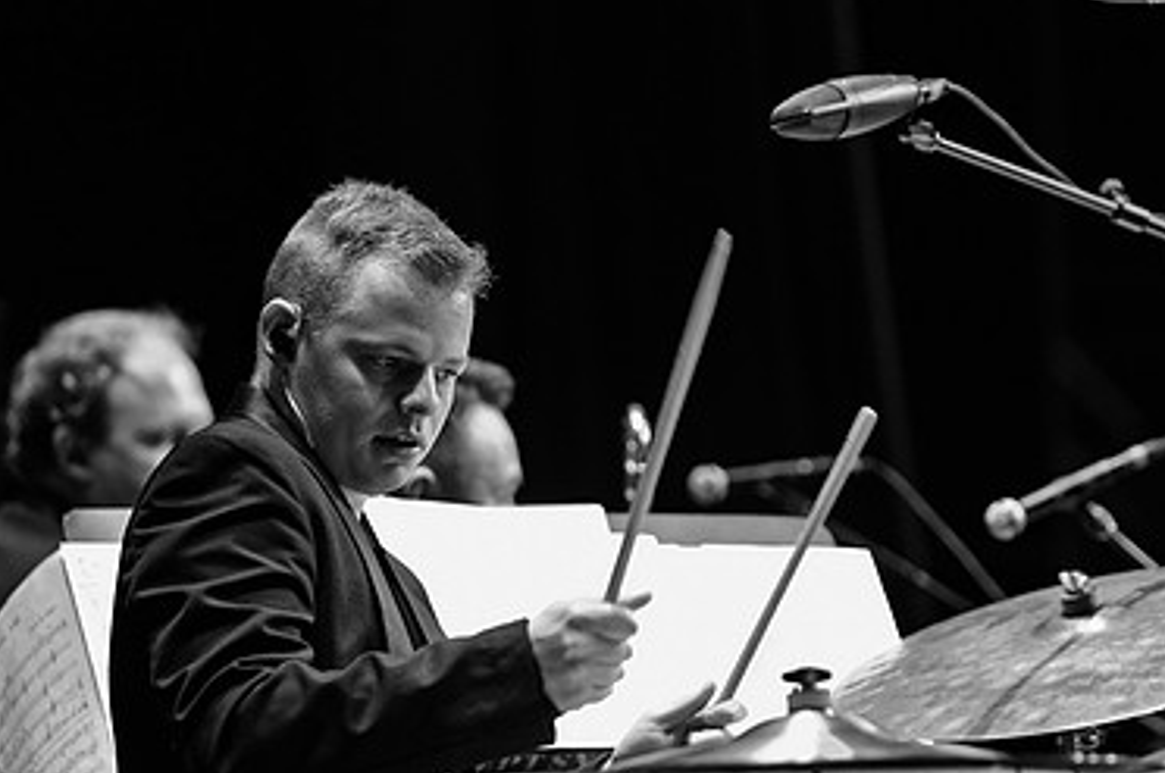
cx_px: 689
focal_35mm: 251
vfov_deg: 5.5
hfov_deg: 8.2
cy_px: 554
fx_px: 8112
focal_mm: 160
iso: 5000
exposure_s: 1/320
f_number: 2.8
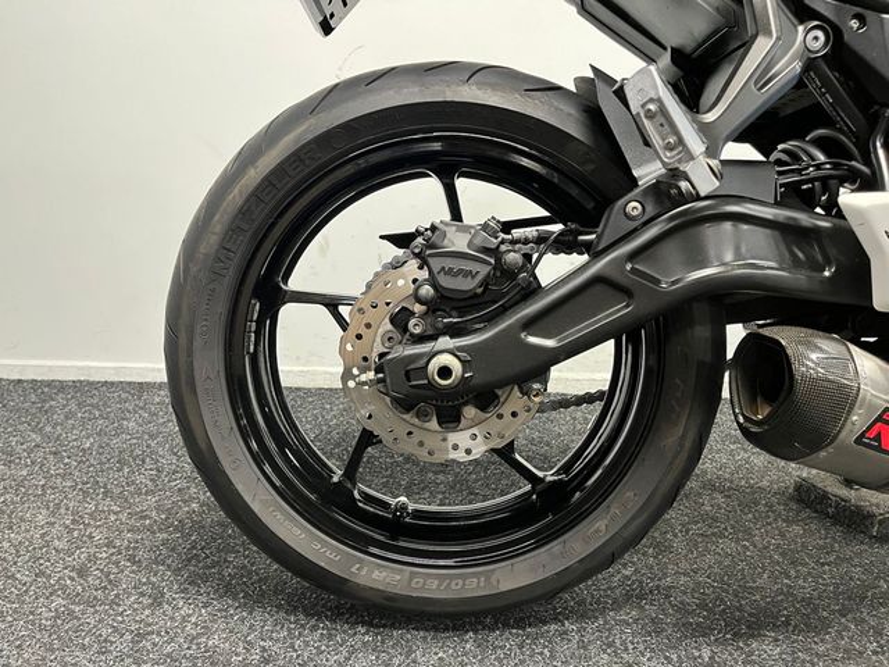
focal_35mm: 26
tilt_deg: -13.0
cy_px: 334
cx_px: 444
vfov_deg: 53.1
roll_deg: -2.9
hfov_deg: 67.3
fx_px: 668
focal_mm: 5.1
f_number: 1.6
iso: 500
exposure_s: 1/50
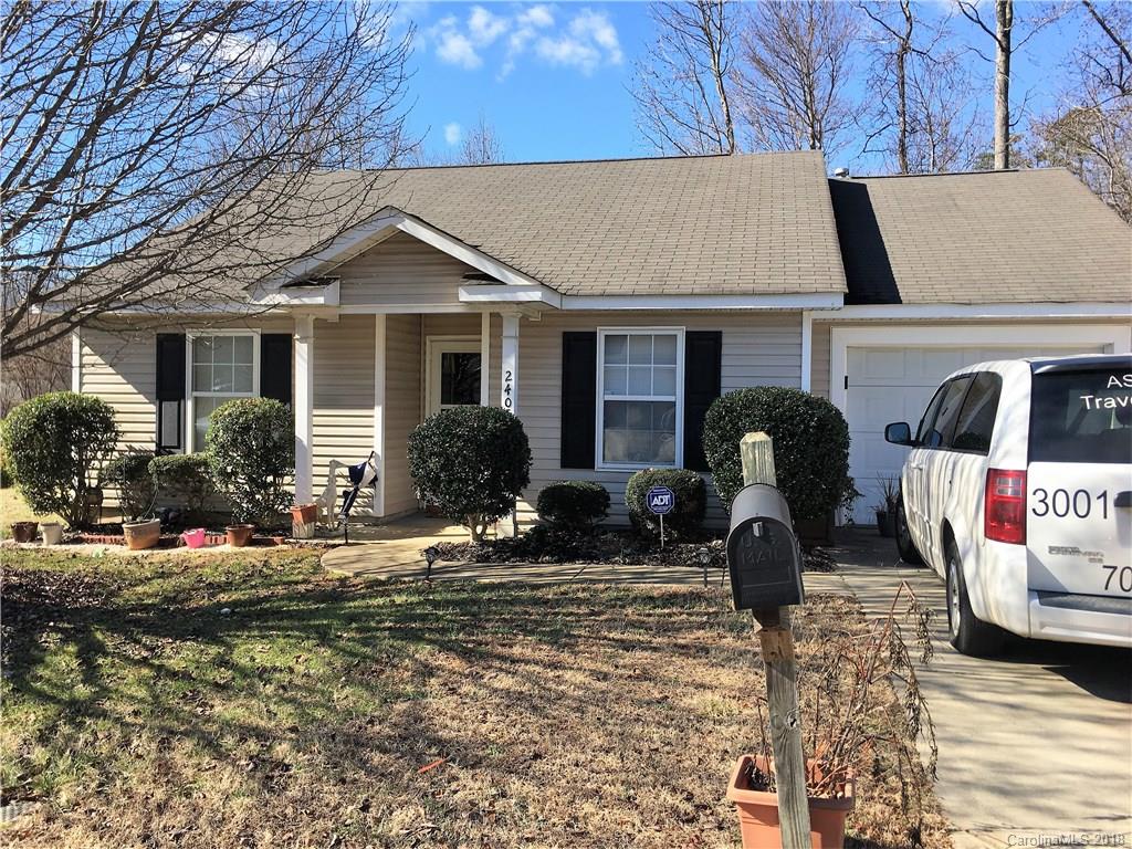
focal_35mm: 29
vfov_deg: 48.2
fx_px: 948
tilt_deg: +0.6
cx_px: 566
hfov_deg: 61.7
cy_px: 424
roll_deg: -1.4
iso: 25
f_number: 2.2
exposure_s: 1/668
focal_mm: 4.15
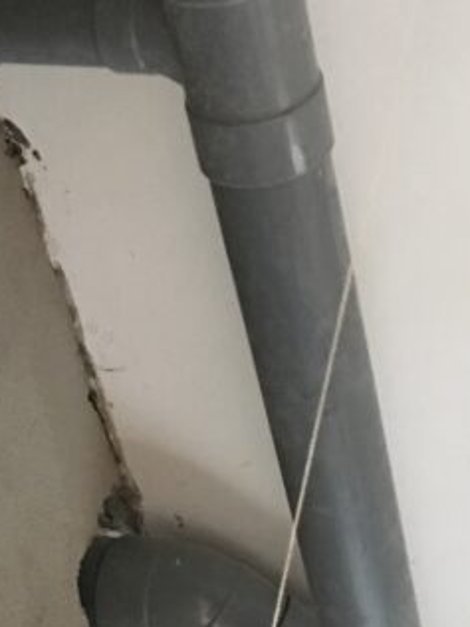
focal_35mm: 94
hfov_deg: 15.7
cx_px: 303
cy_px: 571
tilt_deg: +41.2
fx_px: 1702
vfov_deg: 20.4
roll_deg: -21.0
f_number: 2.2
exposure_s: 1/8
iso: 160
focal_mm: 4.15
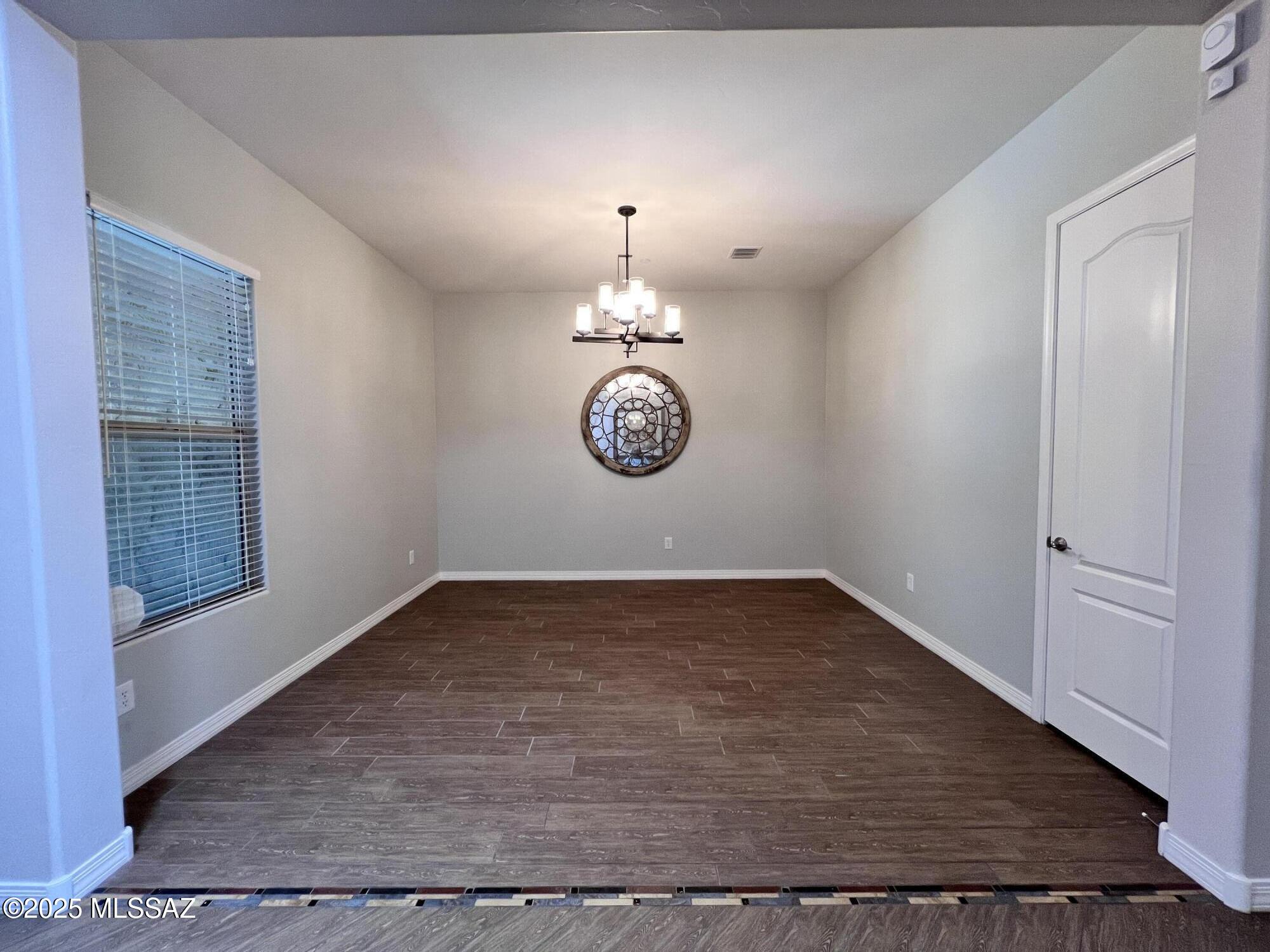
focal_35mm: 13
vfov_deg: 89.9
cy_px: 476
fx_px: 477
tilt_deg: -2.8
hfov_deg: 106.2
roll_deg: +0.7
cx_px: 635
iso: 160
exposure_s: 1/60
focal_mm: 1.57
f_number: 1.8
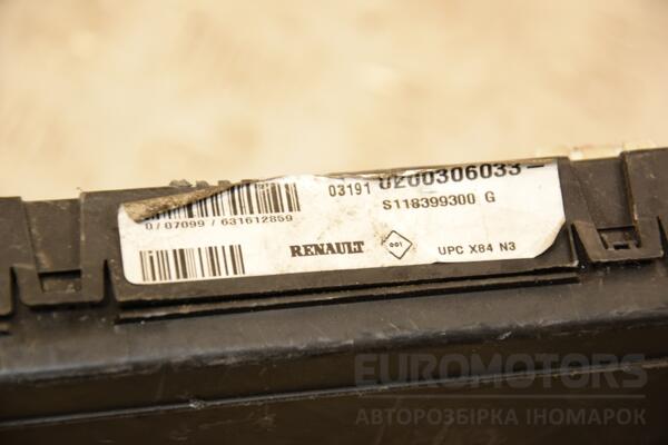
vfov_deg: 8.7
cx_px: 334
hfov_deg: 13.0
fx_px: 2922
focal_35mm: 158
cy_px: 222
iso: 800
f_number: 5.6
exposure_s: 1/200
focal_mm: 105
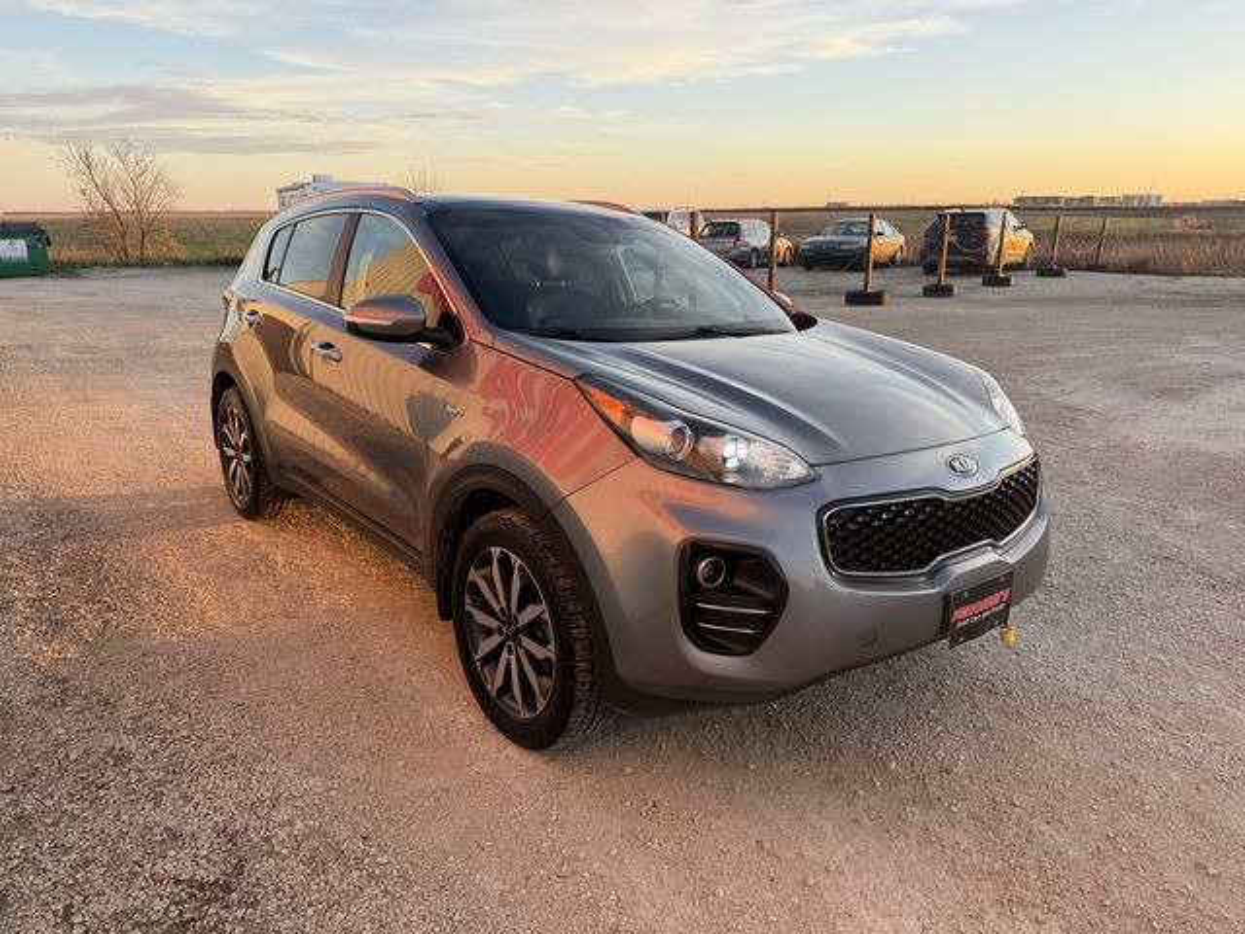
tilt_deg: -14.9
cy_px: 467
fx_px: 863
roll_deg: +0.3
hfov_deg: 71.6
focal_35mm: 24
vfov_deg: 56.8
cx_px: 622
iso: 80
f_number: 1.78
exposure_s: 1/440
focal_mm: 6.76
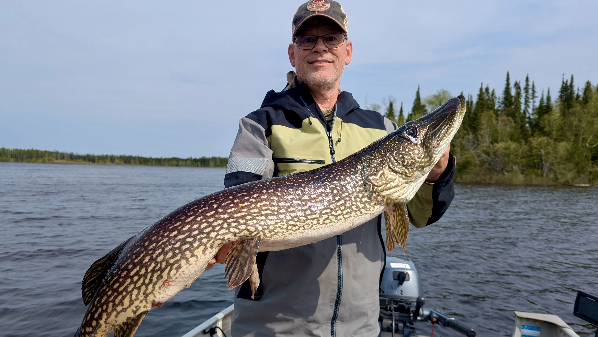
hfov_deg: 69.9
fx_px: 428
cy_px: 205
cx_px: 302
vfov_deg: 42.6
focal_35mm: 27
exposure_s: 1/2513
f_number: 1.85
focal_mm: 6.81
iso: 40
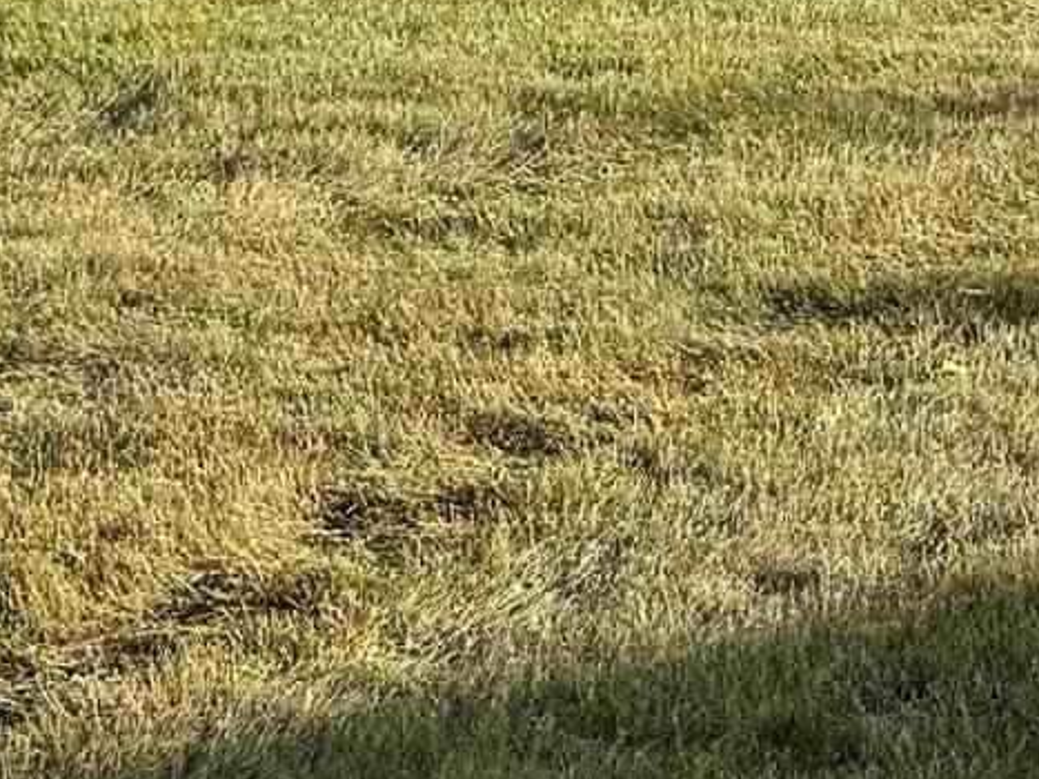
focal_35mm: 158
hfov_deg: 12.5
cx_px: 652
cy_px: -494
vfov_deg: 9.1
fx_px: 4741
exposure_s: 1/2907
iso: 80
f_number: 1.78
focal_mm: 6.76
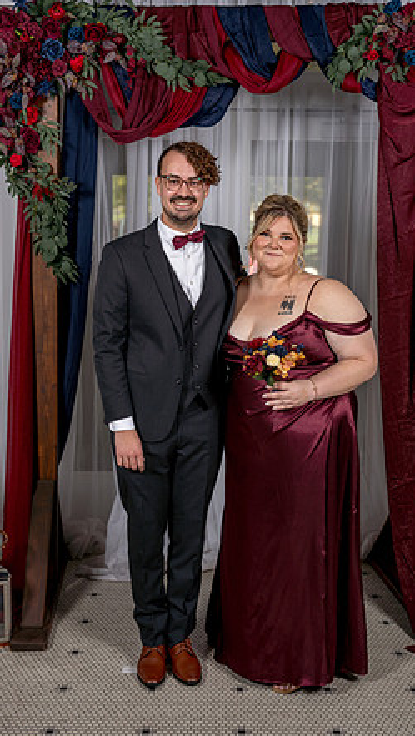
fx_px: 938
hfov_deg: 24.9
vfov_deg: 42.9
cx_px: 235
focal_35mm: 48
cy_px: 368
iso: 100
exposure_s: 1/160
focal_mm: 45
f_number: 5
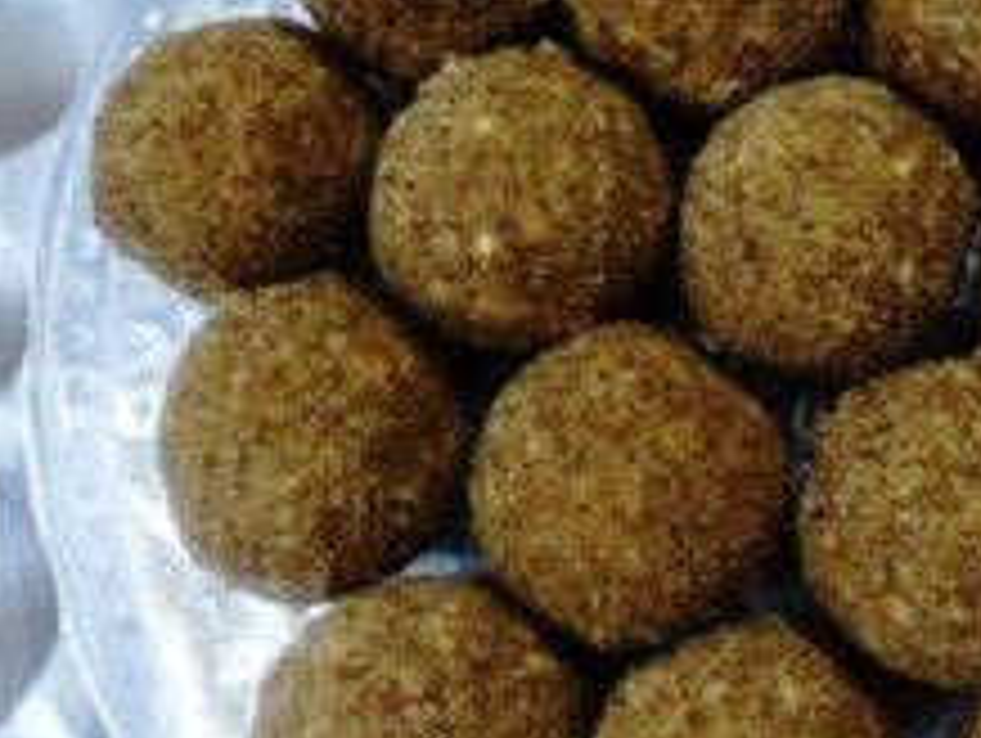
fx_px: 1560
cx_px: 824
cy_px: 227
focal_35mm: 55
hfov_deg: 33.6
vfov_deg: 26.4
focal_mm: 4.3
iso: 400
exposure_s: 1/15
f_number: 3.3
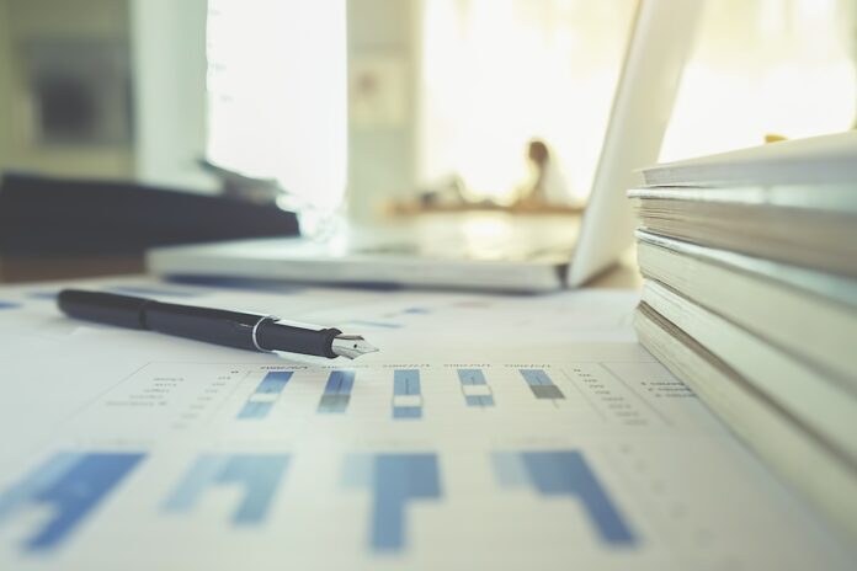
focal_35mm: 35
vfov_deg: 37.9
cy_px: 286
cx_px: 428
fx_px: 833
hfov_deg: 54.4
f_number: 4
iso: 640
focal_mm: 23.3
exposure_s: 1/125
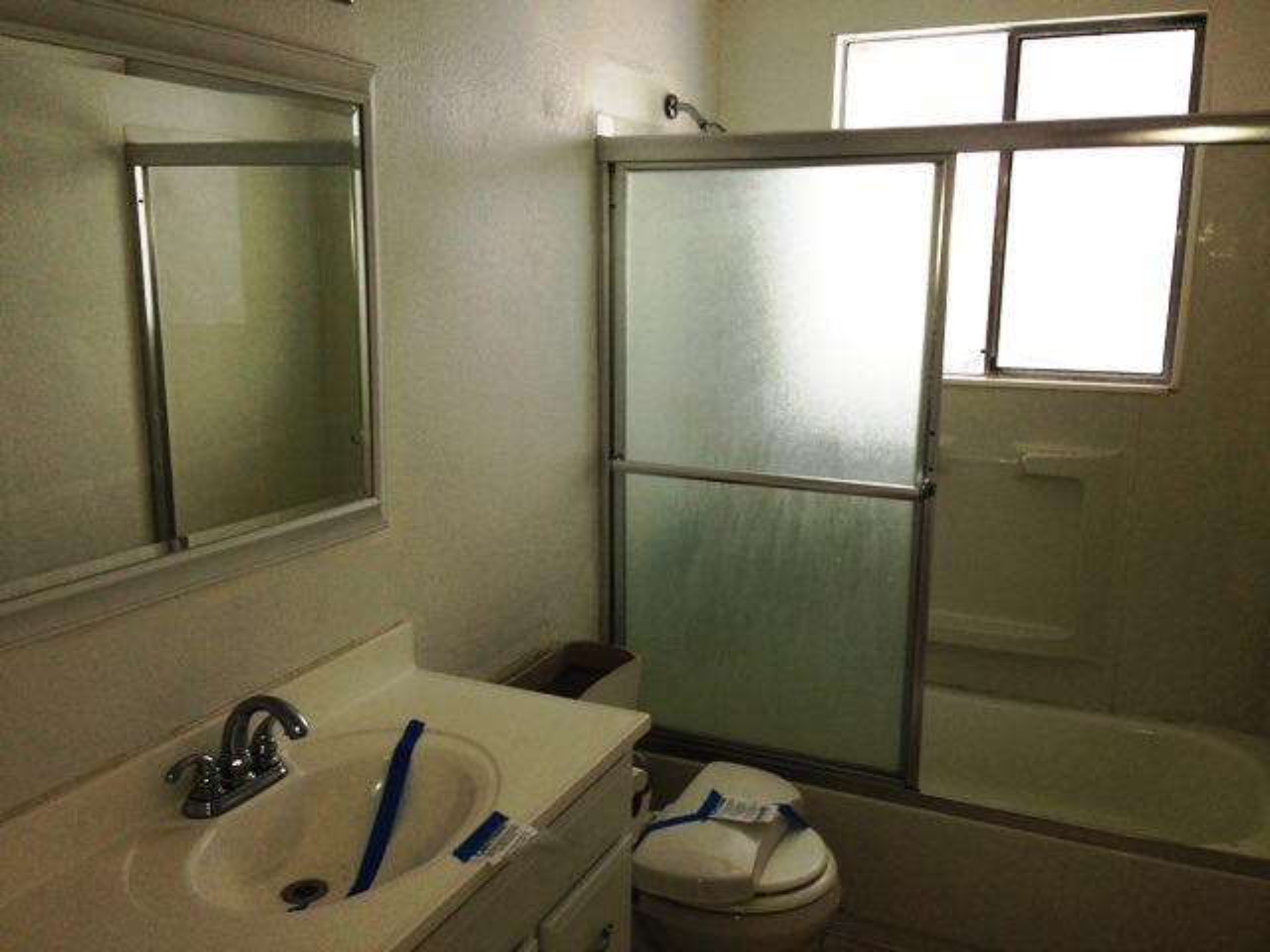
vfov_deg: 42.9
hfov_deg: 55.4
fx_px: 1211
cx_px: 635
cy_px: 476
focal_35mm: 33
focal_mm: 4.12
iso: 50
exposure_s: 1/43
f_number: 2.4
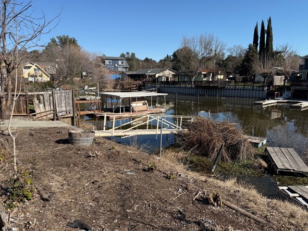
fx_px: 231
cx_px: 157
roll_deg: +0.9
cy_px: 117
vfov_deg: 53.0
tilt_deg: -9.7
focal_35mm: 26
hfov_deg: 67.3
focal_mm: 6.76
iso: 80
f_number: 1.78
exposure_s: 1/4975
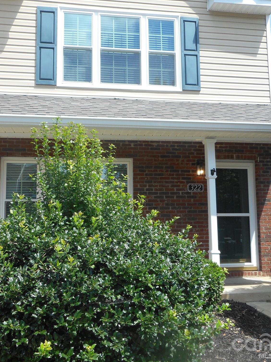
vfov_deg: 54.0
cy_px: 178
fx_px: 355
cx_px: 131
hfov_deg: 41.8
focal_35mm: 34
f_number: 3.7
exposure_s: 1/320
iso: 80
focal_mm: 4.5
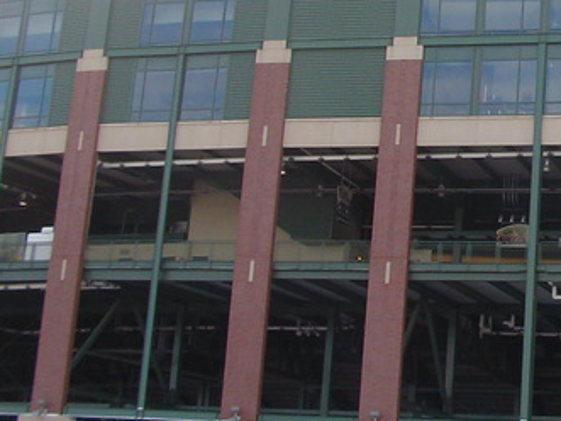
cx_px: 635
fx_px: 1523
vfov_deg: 15.5
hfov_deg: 19.9
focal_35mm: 94
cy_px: 41
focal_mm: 5.8
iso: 50
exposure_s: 1/377
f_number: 3.5
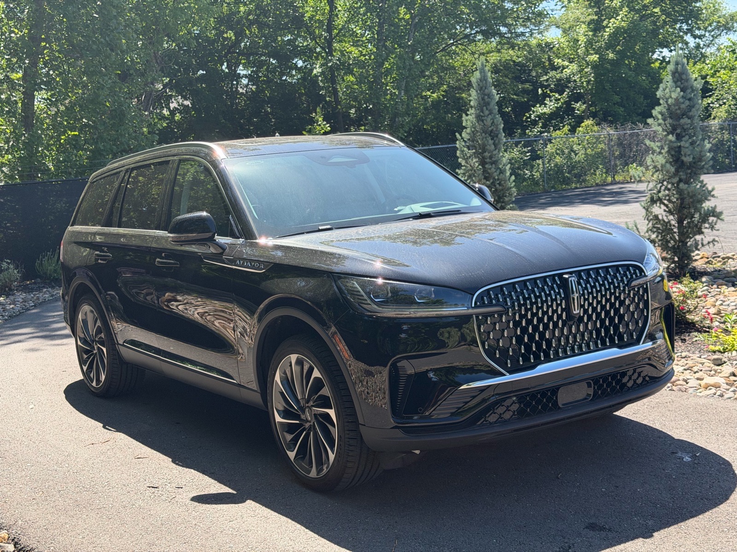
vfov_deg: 30.3
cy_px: 276
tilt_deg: -3.8
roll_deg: +2.3
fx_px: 1022
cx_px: 368
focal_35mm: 48
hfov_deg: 39.7
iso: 100
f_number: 1.78
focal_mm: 6.76
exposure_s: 1/2033
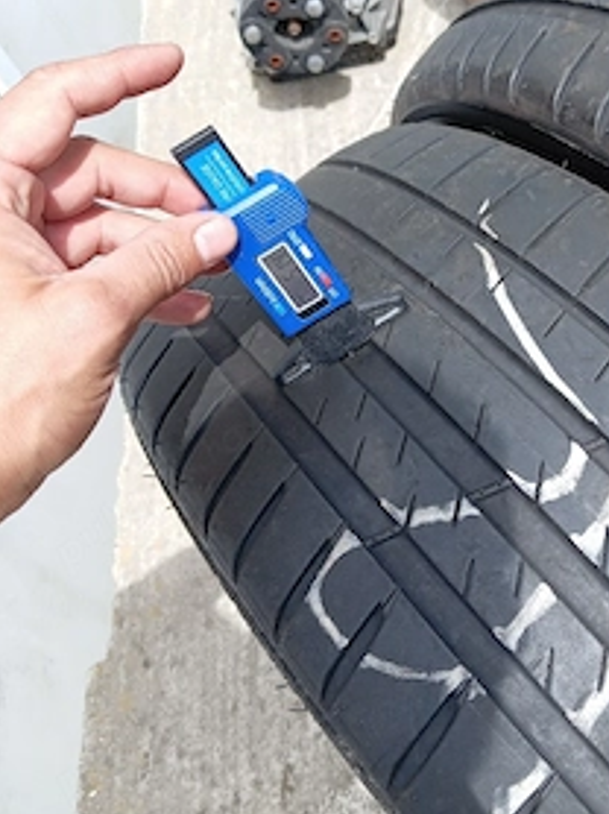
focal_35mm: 39
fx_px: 916
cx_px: 436
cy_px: 303
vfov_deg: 47.4
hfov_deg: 36.1
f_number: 1.8
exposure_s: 1/233
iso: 100
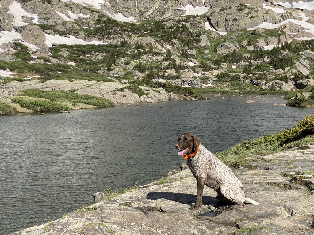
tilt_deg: -4.2
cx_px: 157
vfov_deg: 28.0
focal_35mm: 52
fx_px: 472
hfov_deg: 36.8
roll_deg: +0.3
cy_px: 118
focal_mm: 6
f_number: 2
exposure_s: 1/1845
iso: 20
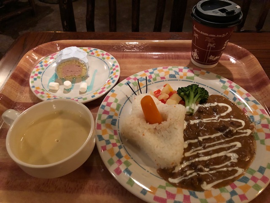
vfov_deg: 49.7
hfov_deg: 63.4
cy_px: 102
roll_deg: +0.9
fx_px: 218
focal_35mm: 28
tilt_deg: -44.8
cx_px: 135
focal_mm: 3.99
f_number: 1.8
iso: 125
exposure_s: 1/4
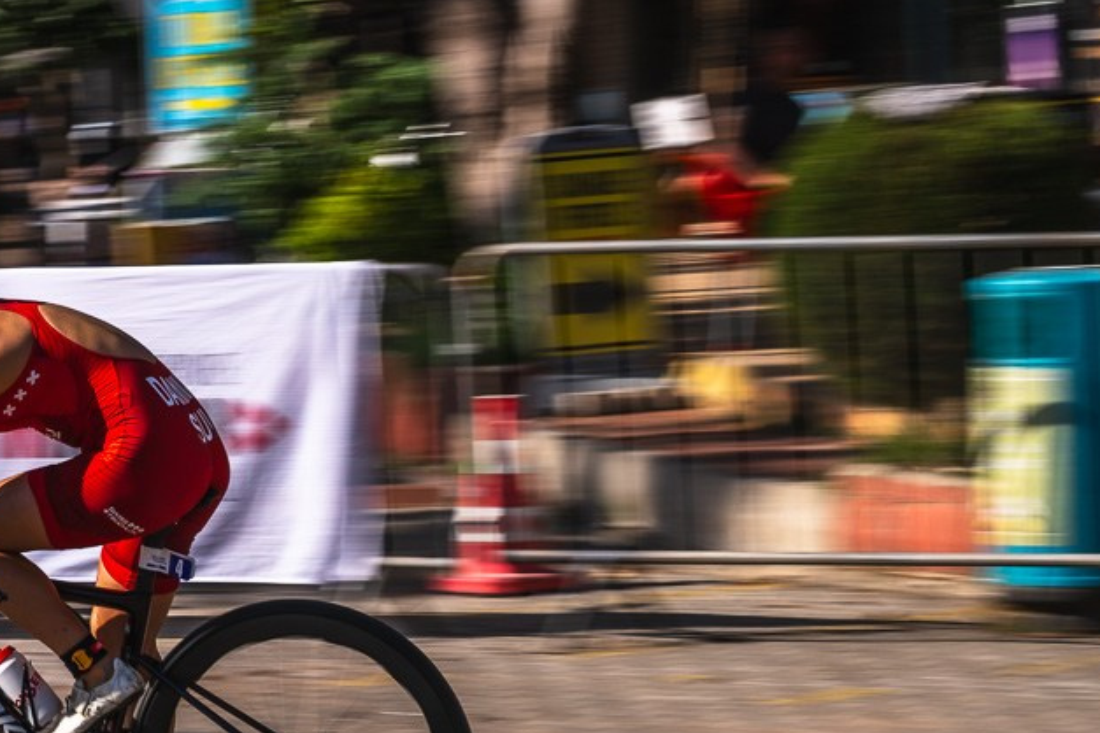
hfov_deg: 10.7
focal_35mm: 190
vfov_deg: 7.2
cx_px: 60
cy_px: 536
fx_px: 5805
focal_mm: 93
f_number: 11
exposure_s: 1/125
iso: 32
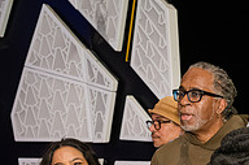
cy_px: 209
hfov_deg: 17.7
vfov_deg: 12.5
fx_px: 731
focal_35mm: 106
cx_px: 350
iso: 10000
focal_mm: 35
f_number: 3.5
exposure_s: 1/400
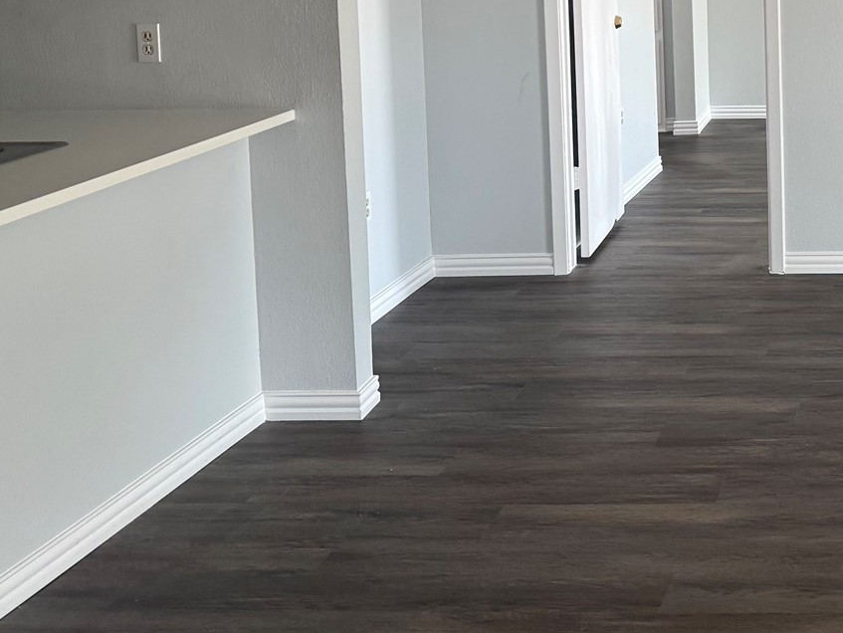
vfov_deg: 24.2
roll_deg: +0.7
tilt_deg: -5.1
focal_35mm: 58
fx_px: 1413
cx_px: 884
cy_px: 13
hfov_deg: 30.4
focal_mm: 6.76
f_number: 1.78
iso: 160
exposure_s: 1/121
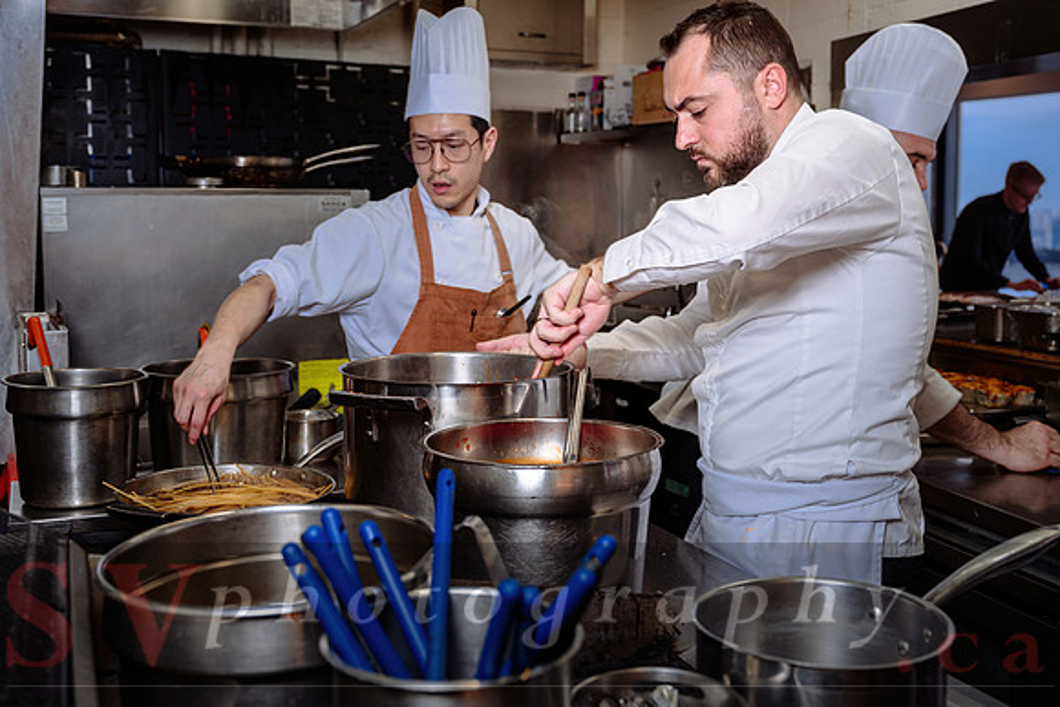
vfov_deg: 34.7
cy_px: 296
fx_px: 1129
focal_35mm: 38
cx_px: 530
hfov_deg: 50.3
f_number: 4
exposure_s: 1/60
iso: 100
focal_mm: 32.5
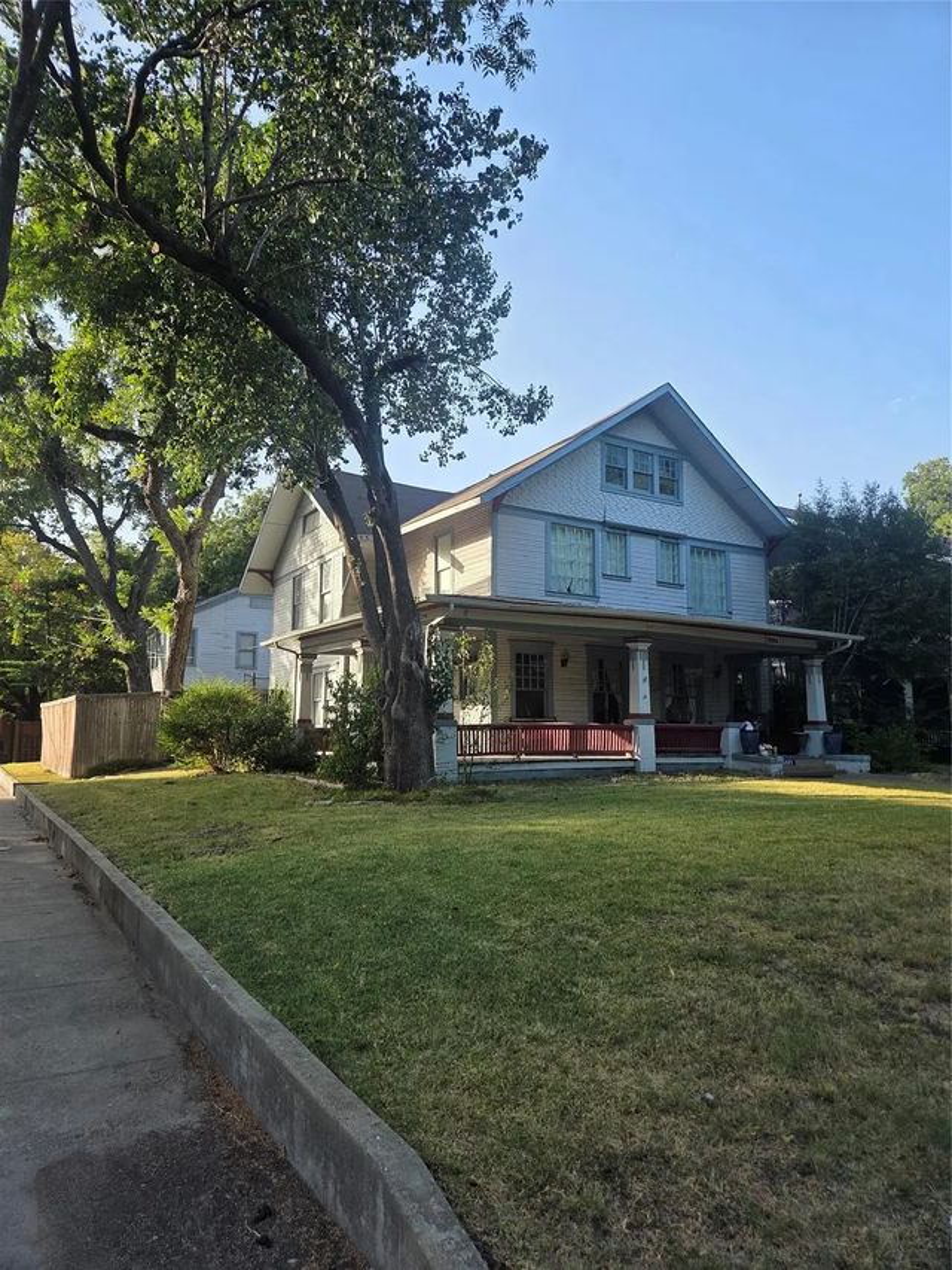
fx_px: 843
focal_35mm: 23
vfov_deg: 73.9
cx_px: 476
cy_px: 635
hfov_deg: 58.9
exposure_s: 1/1593
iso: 80
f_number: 1.8
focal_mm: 5.4
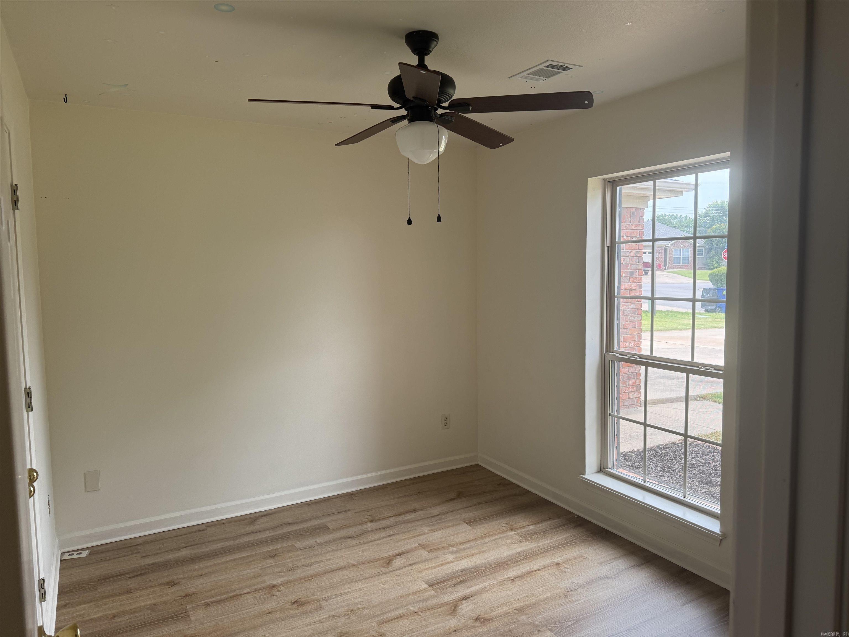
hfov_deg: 71.6
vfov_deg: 56.8
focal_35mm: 24
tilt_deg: -4.1
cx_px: 424
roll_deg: +1.7
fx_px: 589
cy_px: 318
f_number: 1.78
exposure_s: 1/356
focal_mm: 6.76
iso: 100
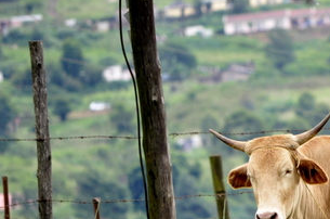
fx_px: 7199
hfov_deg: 2.6
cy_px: 197
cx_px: 398
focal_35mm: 787
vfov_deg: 1.7
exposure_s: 1/400
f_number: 5.6
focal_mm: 200
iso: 500
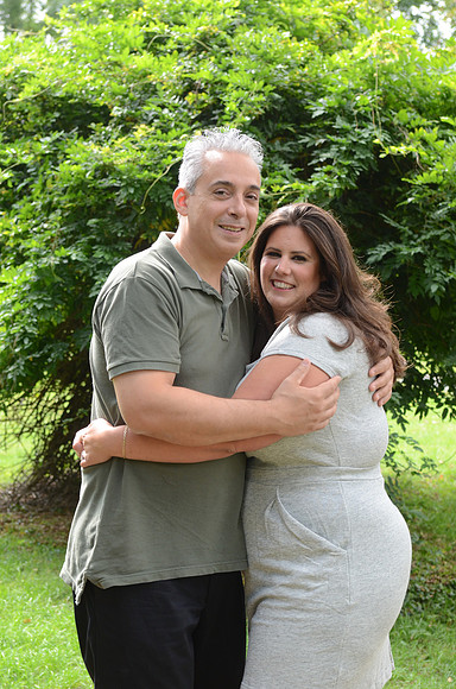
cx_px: 228
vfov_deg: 24.7
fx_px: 1575
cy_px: 344
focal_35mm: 82
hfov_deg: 16.5
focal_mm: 55
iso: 500
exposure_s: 1/200
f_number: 6.3
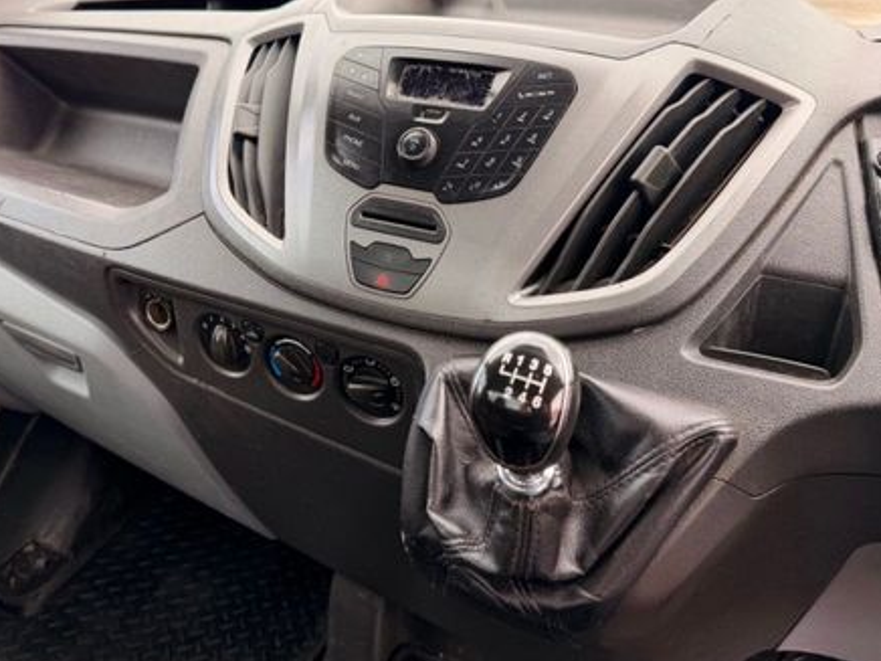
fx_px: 840
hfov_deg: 55.1
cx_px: 370
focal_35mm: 33
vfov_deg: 42.9
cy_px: 291
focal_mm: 6.76
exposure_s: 1/143
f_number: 1.78
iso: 80
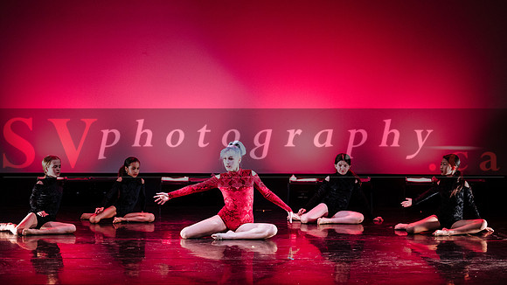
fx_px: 1774
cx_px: 254
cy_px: 116
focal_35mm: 132
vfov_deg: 9.2
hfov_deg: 16.3
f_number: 2.8
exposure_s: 1/500
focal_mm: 126
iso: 1250
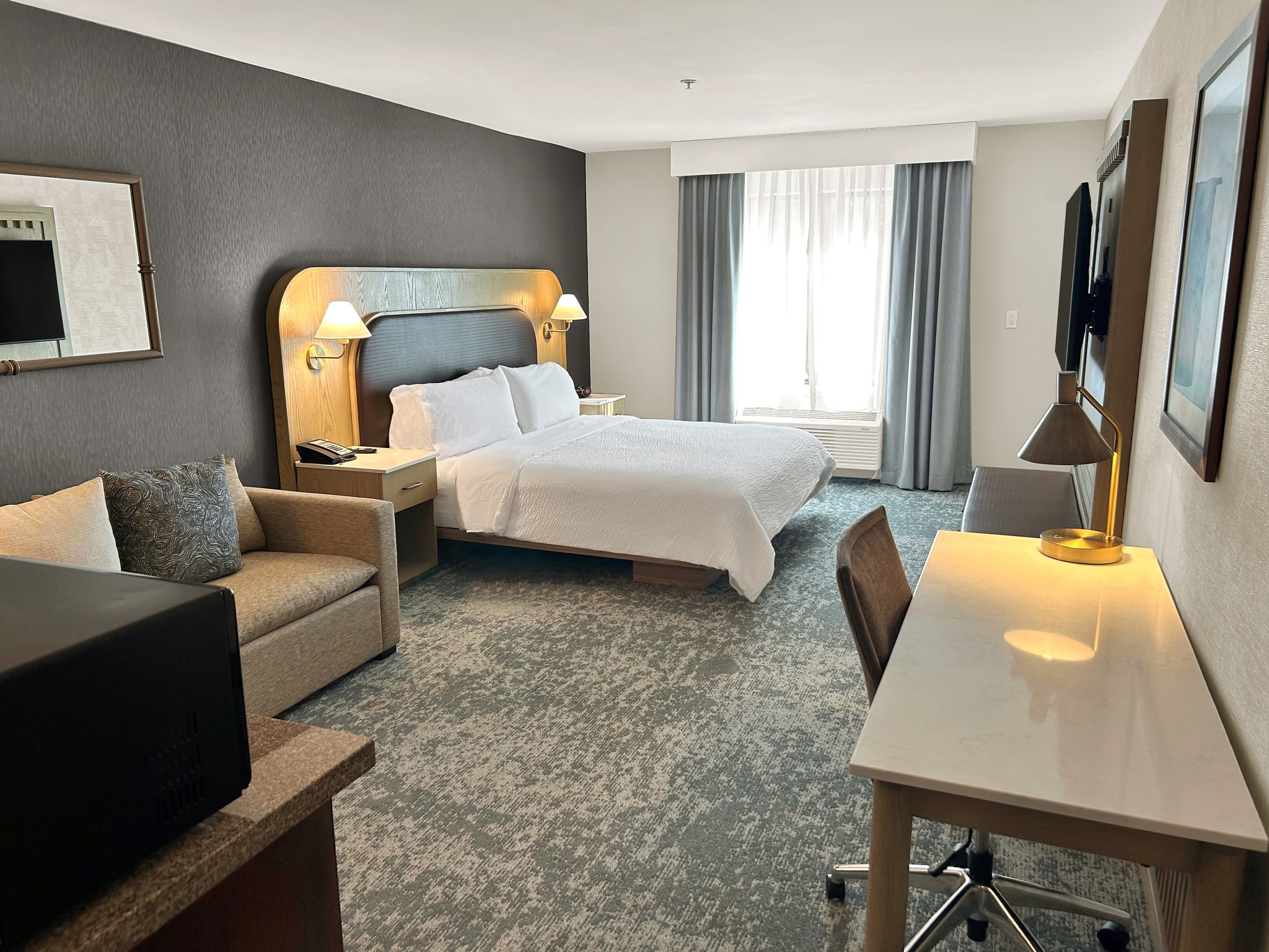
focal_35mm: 26
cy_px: 476
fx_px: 953
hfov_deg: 67.3
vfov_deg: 53.1
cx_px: 634
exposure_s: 1/120
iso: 80
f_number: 1.5
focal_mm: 5.7
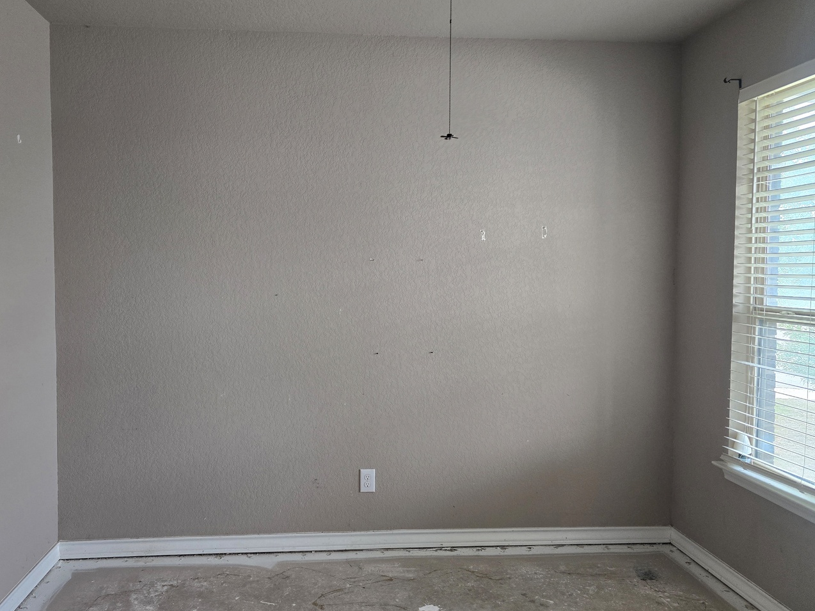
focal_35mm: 26
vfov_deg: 53.0
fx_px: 612
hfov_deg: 67.1
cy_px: 289
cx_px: 358
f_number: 1.7
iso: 160
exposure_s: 1/120
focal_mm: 6.3
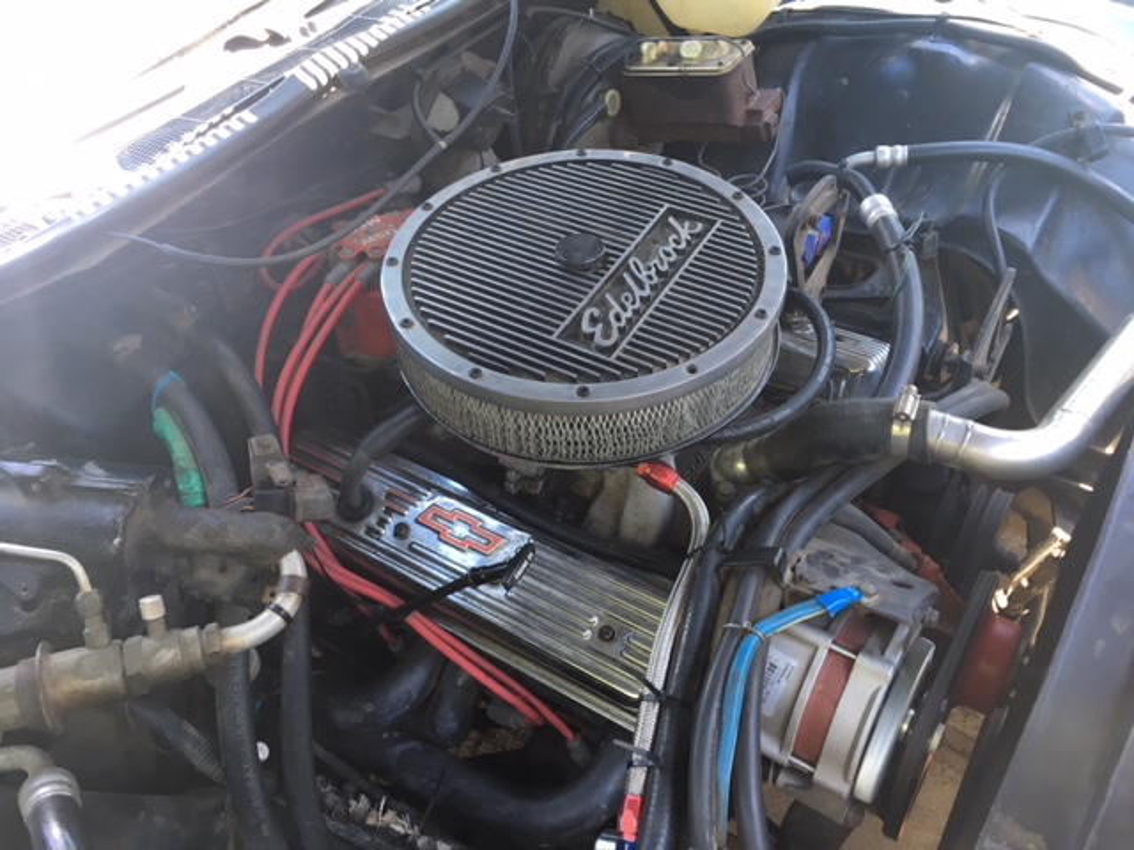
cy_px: 425
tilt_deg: -46.9
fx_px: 950
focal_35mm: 29
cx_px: 567
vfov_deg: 48.2
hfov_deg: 61.7
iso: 25
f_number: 2.2
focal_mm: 4.15
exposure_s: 1/33
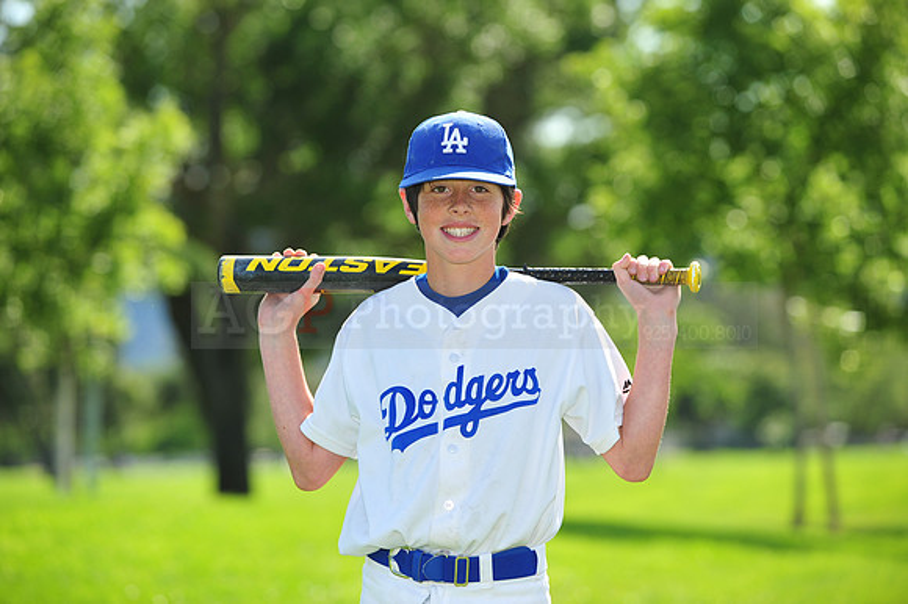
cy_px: 302
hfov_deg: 14.2
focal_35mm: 145
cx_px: 454
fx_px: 3655
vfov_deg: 9.5
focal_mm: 145
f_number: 4.5
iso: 320
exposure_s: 1/1600
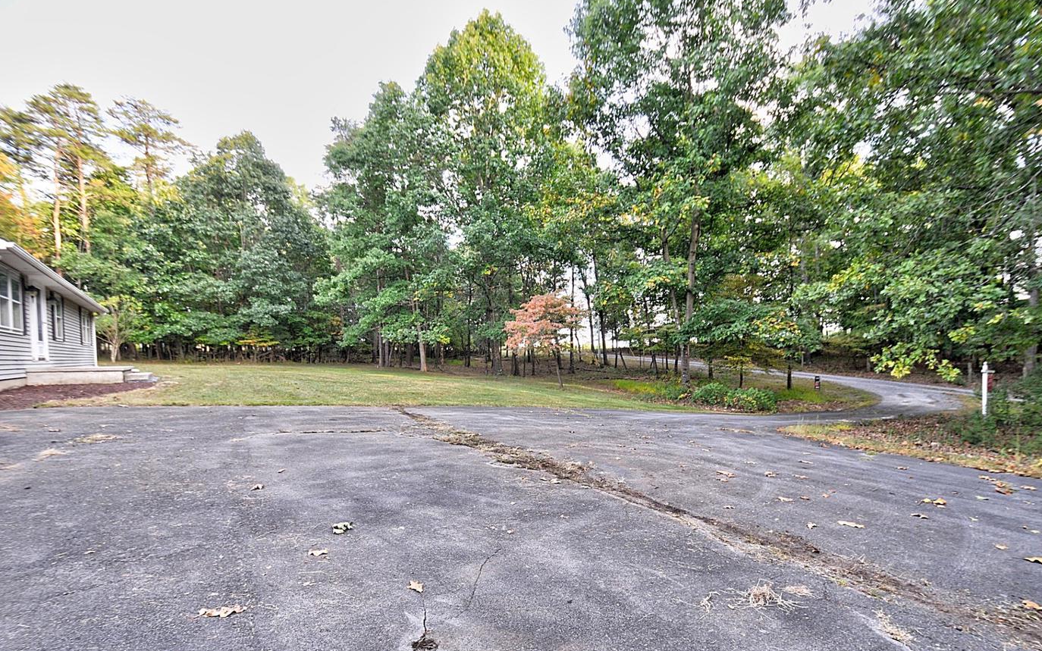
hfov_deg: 97.8
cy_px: 357
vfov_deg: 71.1
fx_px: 454
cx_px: 522
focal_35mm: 16
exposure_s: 1/60
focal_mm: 10
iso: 640
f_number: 6.3
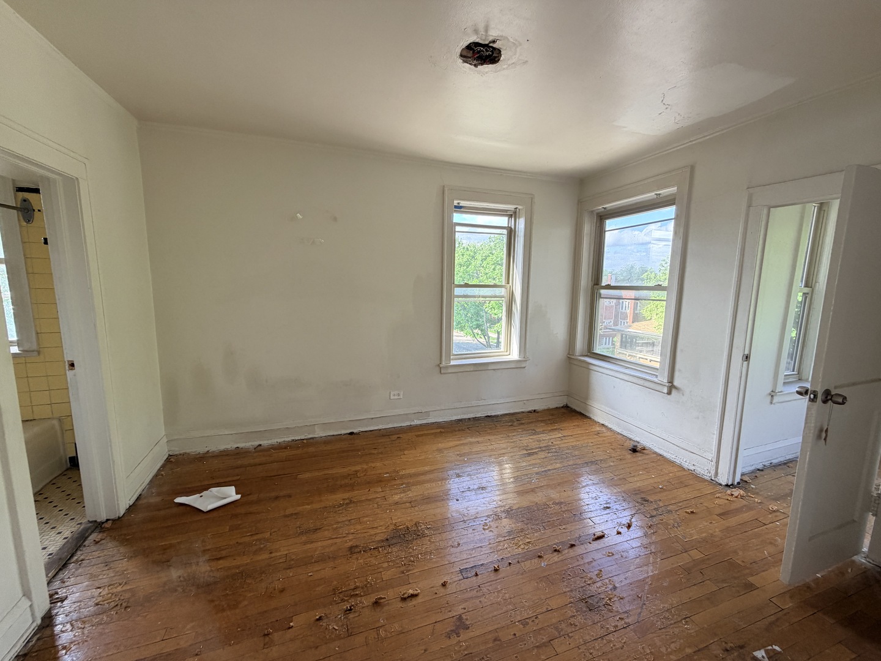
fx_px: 356
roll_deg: -0.5
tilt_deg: -8.7
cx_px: 440
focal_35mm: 14
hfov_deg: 102.1
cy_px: 330
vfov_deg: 85.7
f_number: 2.2
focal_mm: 2.22
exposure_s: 1/121
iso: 100
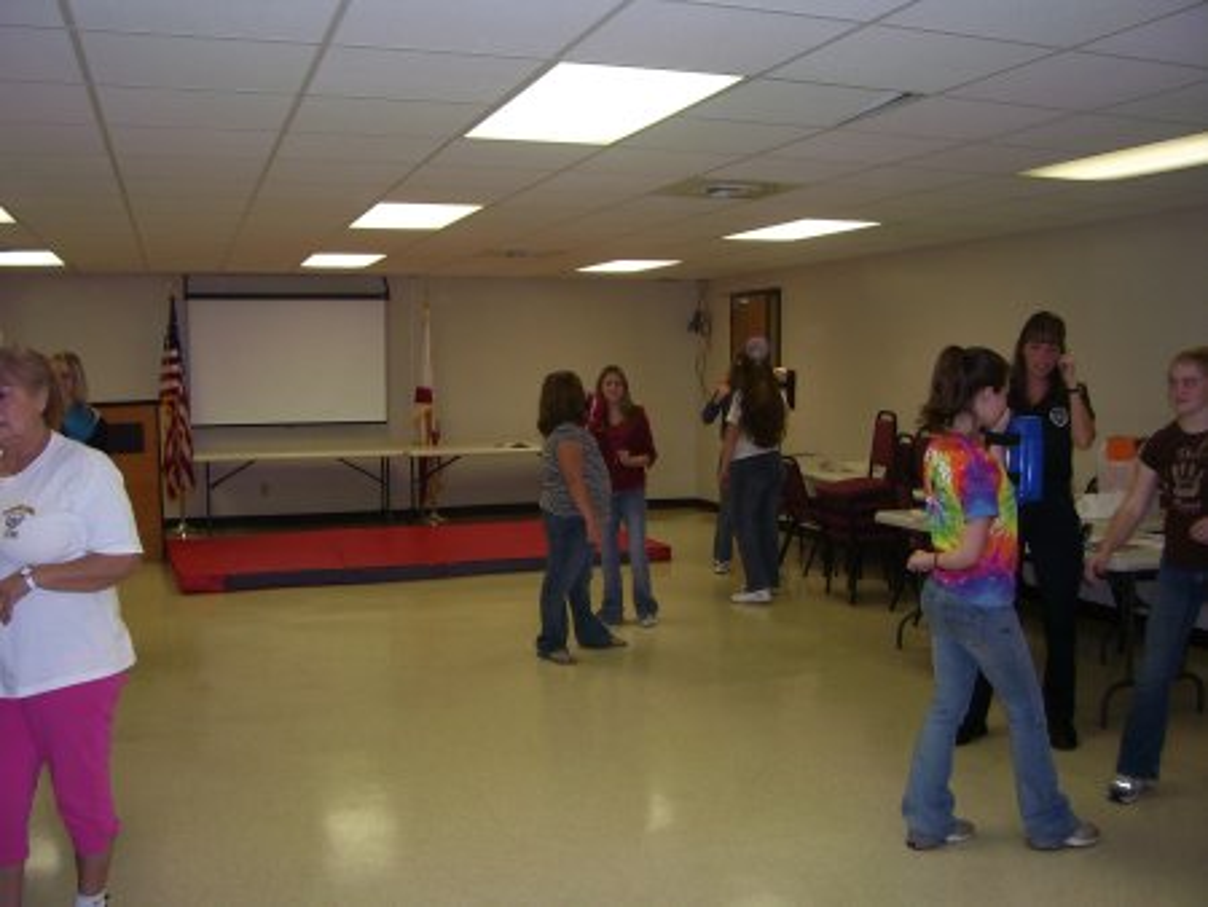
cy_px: 454
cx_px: 604
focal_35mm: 34
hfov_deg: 53.9
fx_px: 1187
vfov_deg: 41.8
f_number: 2.7
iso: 80
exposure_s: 1/60
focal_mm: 5.6
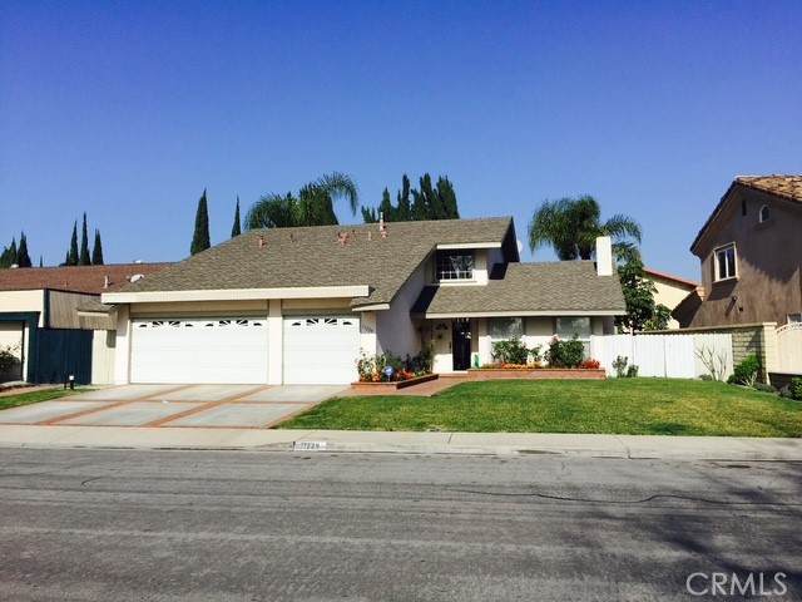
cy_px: 301
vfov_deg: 48.2
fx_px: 672
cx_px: 401
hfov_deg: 61.7
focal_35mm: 29
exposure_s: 1/4405
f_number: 2.2
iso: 32
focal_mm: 4.15
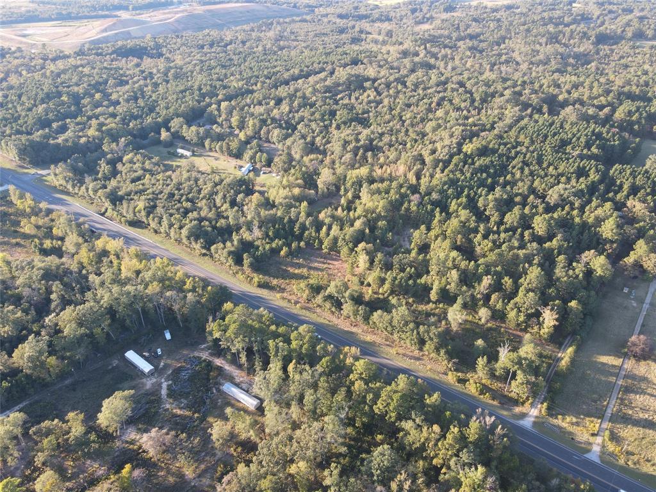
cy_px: 246
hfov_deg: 71.6
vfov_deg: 56.8
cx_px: 328
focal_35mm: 24
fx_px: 455
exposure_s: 1/60
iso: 100
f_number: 2.8
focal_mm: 4.5
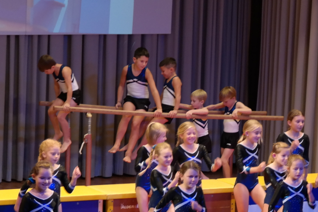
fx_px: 1687
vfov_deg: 7.2
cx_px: 183
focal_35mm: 191
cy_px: 136
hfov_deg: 10.8
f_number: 4
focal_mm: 50
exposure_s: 1/80
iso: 800
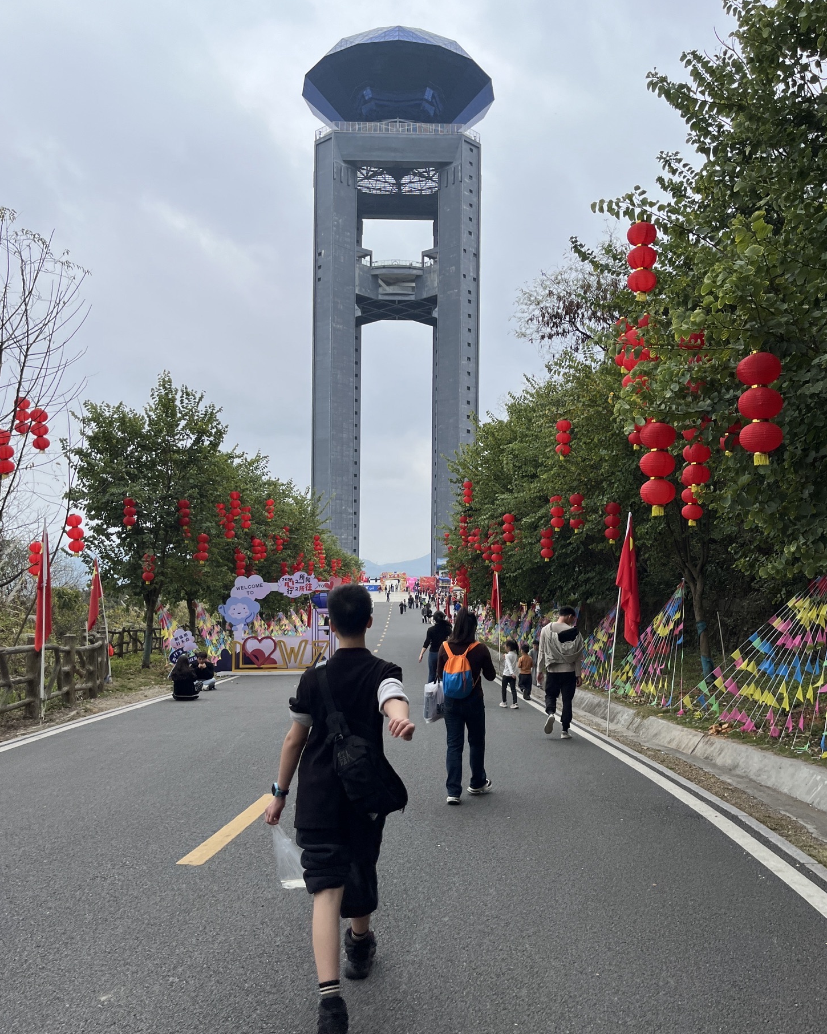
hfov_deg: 51.5
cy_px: 524
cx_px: 422
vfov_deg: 62.2
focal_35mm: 28
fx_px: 857
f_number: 1.6
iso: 50
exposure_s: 1/1477
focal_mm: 5.1
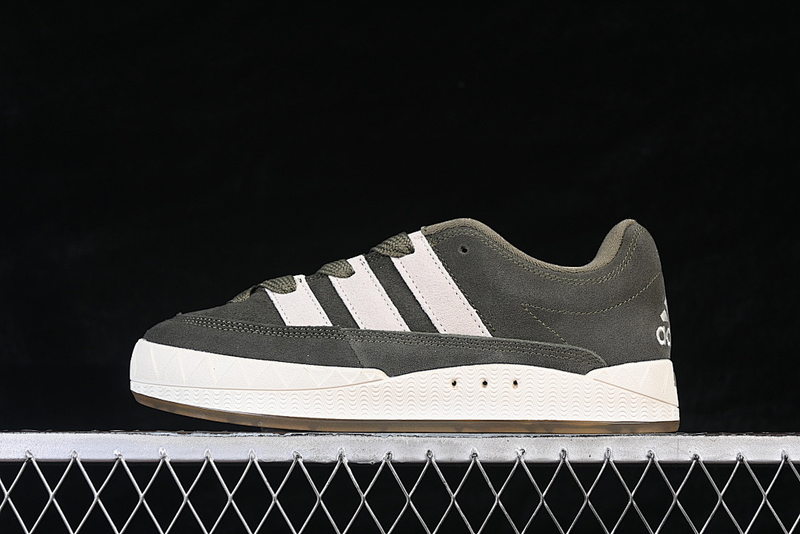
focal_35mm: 75
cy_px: 267
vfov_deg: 18.2
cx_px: 400
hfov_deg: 27.0
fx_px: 1667
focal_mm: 50
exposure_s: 1/60
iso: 160
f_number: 6.3
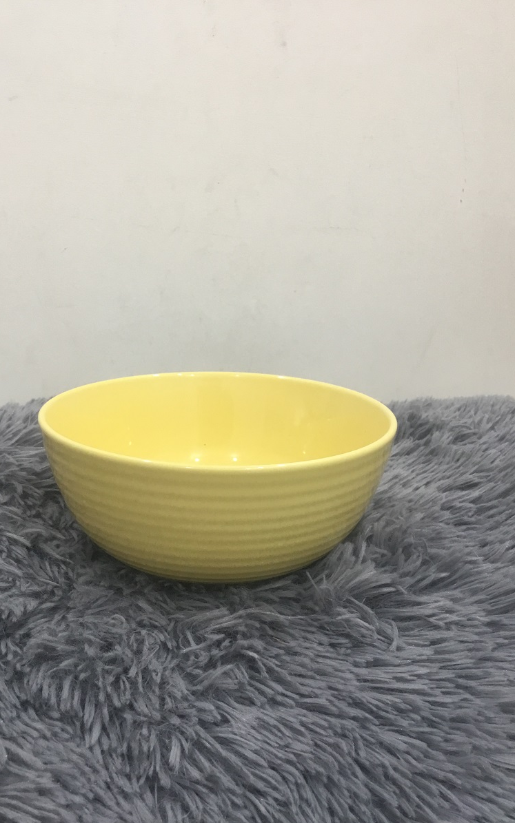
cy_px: 412
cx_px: 220
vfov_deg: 58.1
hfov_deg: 38.2
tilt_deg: -10.5
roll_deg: -0.4
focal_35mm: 33
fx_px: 741
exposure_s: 1/33
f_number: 2.4
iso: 100
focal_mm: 3.3
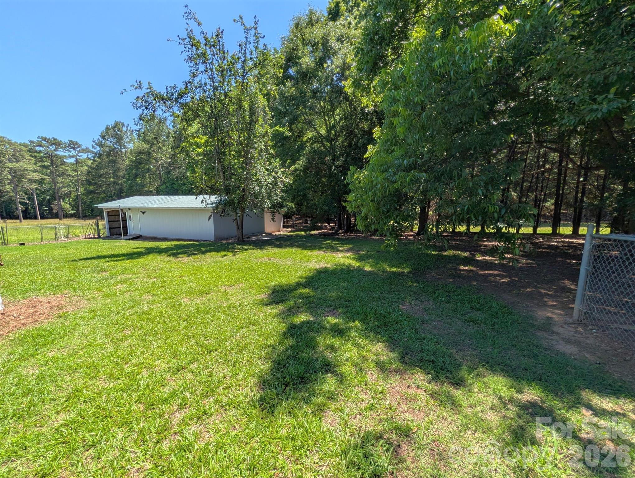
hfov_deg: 110.5
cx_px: 318
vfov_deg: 94.6
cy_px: 239
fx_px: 220
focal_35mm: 12
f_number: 1.7
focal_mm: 2.02
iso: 53
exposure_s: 1/2016
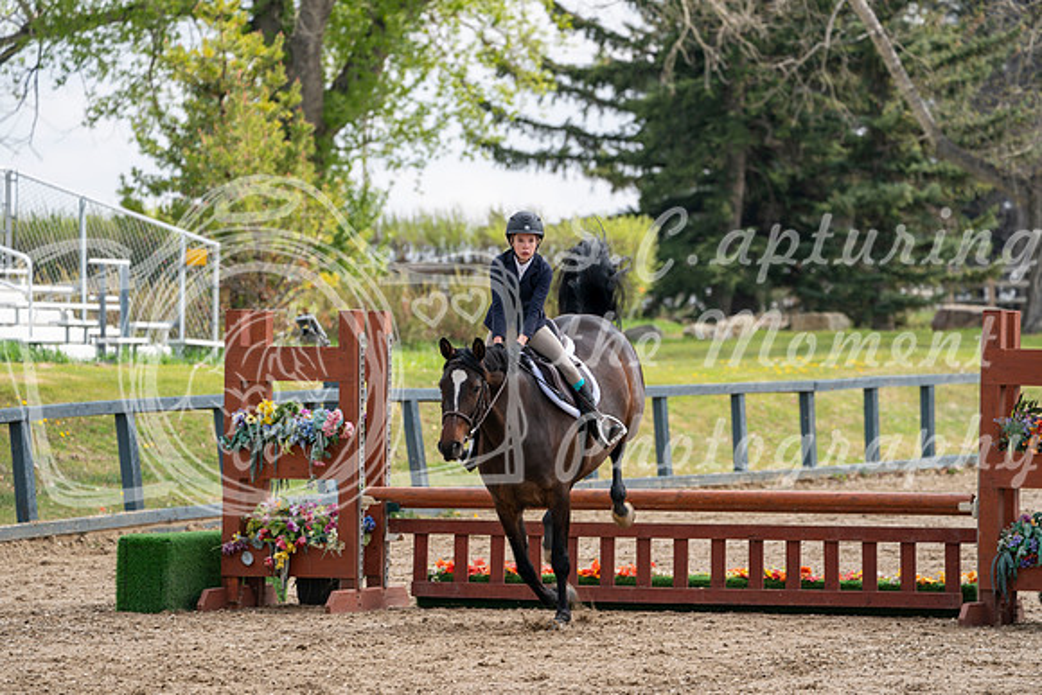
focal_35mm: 235
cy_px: 348
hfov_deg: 8.8
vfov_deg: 5.9
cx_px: 521
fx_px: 6803
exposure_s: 1/250
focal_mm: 235
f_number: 5.6
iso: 100
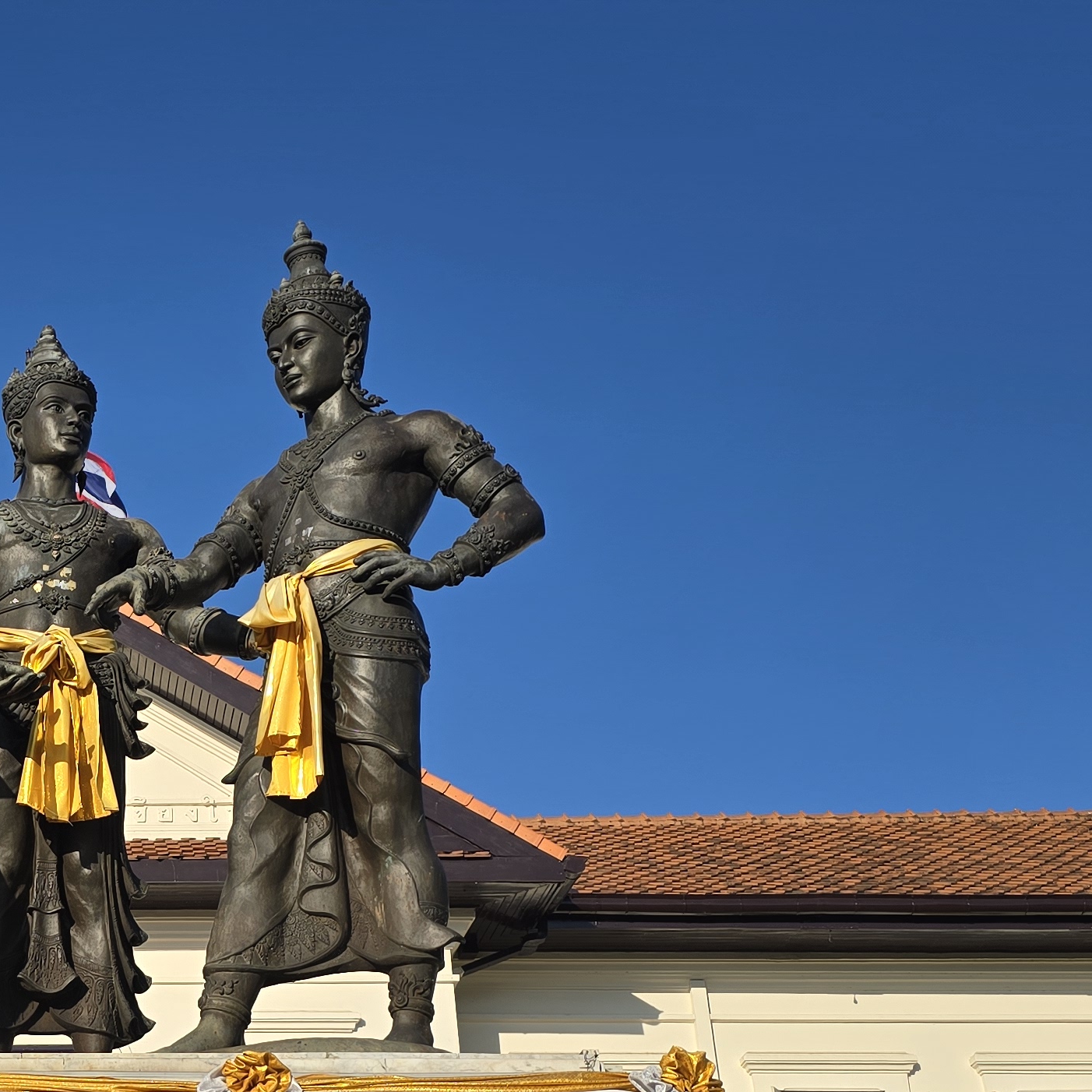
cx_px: -44
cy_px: 844
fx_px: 2070
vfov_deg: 29.0
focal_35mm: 58
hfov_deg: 27.5
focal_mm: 6.3
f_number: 1.7
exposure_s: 1/1248
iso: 12
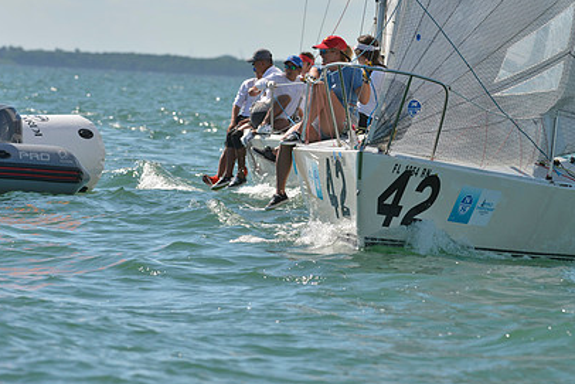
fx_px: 5480
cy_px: 123
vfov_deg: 4.0
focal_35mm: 343
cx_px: 312
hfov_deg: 6.0
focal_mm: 240
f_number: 7.1
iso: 200
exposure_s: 1/1000
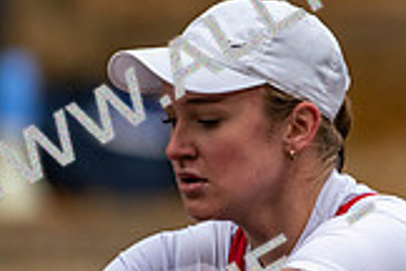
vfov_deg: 1.0
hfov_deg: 1.4
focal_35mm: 1435
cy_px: 227
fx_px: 16182
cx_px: 233
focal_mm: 400
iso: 1400
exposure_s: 1/2500
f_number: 4.5
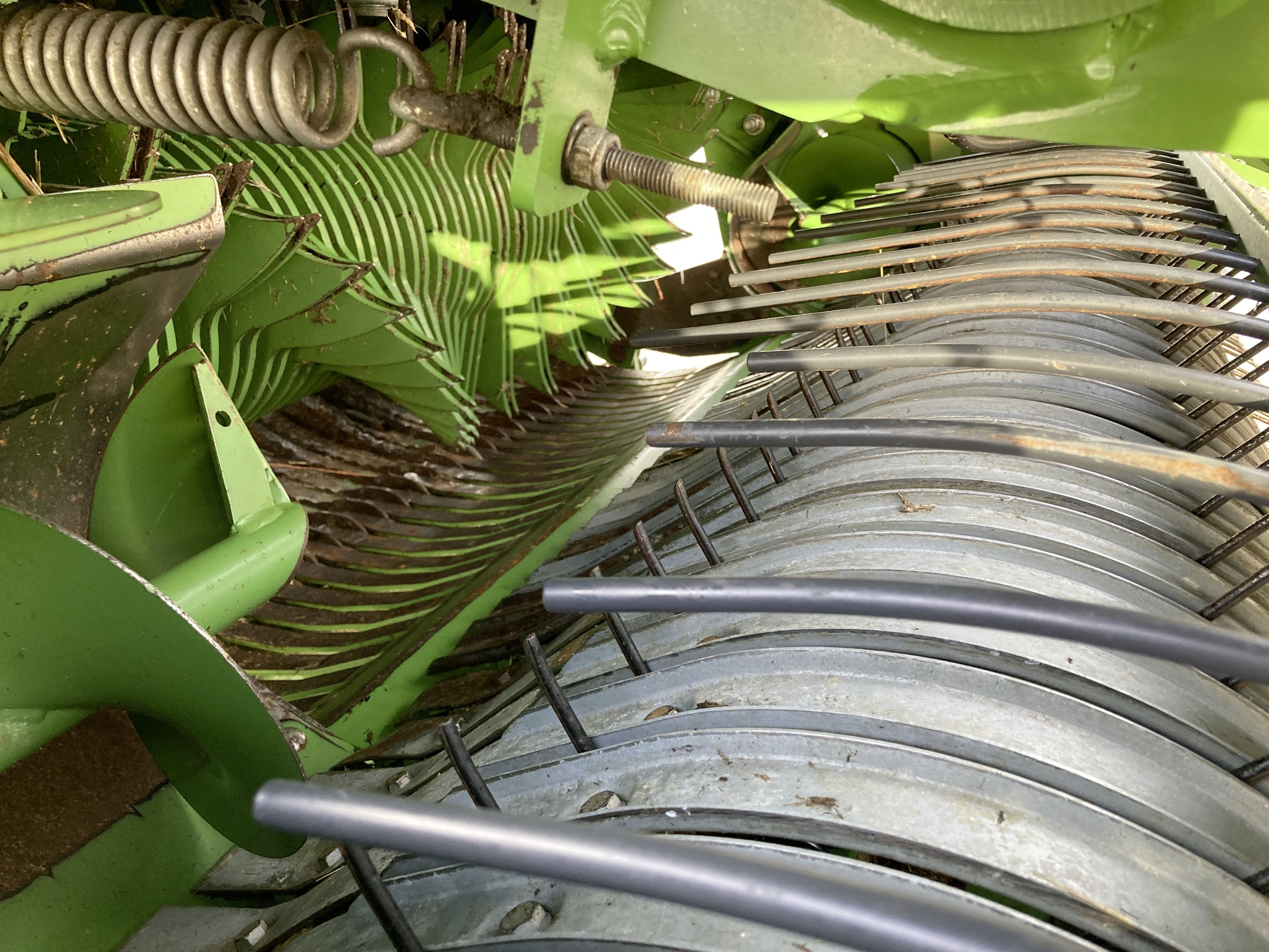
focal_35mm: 28
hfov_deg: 63.4
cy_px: 476
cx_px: 634
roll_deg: +0.1
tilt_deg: -21.5
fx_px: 1026
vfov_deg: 49.7
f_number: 1.8
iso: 125
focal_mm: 3.99
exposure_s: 1/60
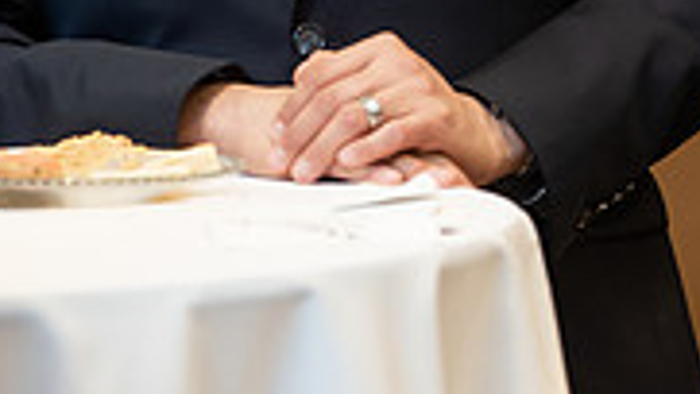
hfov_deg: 6.3
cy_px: -272
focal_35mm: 343
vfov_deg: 3.5
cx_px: -15
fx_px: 6369
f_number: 3.2
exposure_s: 1/200
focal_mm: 102
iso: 1600
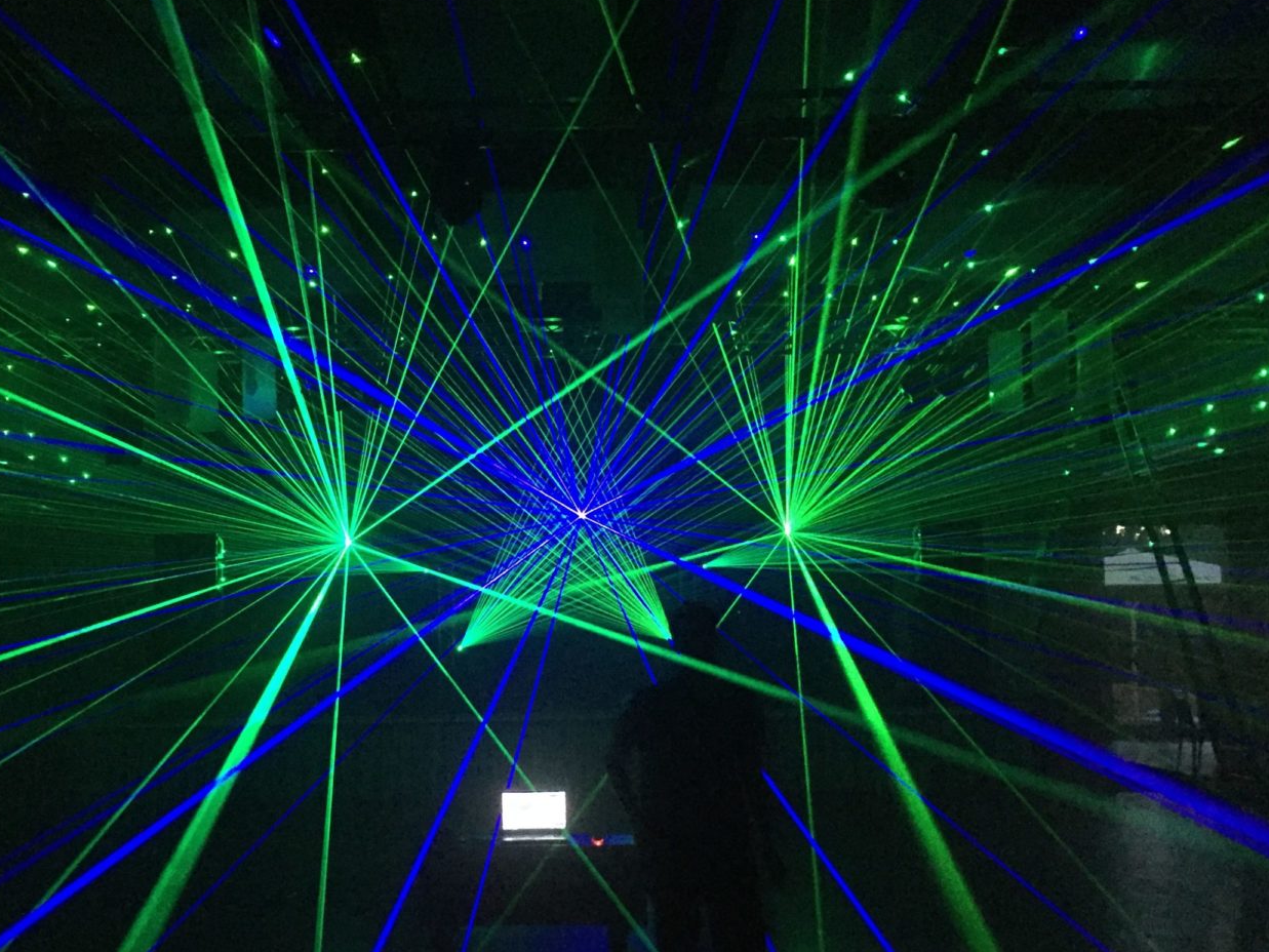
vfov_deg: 39.5
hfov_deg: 51.2
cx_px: 550
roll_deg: +0.1
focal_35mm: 36
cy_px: 576
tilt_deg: +3.1
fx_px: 1320
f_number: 2.2
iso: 1250
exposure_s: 1/17
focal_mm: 4.15
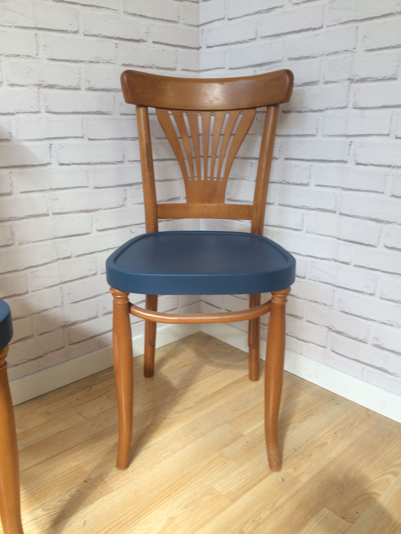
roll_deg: +2.2
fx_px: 448
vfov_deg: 61.7
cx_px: 200
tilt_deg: -21.1
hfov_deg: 48.2
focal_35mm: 29
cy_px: 267
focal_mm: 4.15
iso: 40
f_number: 2.2
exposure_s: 1/100
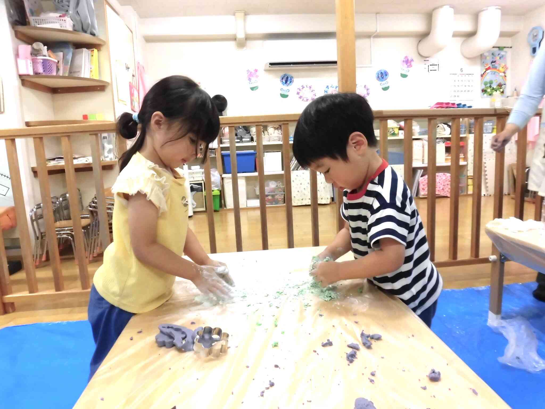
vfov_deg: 56.8
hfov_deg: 71.6
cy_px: 204
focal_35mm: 24
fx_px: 378
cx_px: 272
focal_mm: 4.3
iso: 250
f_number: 3.1
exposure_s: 1/40
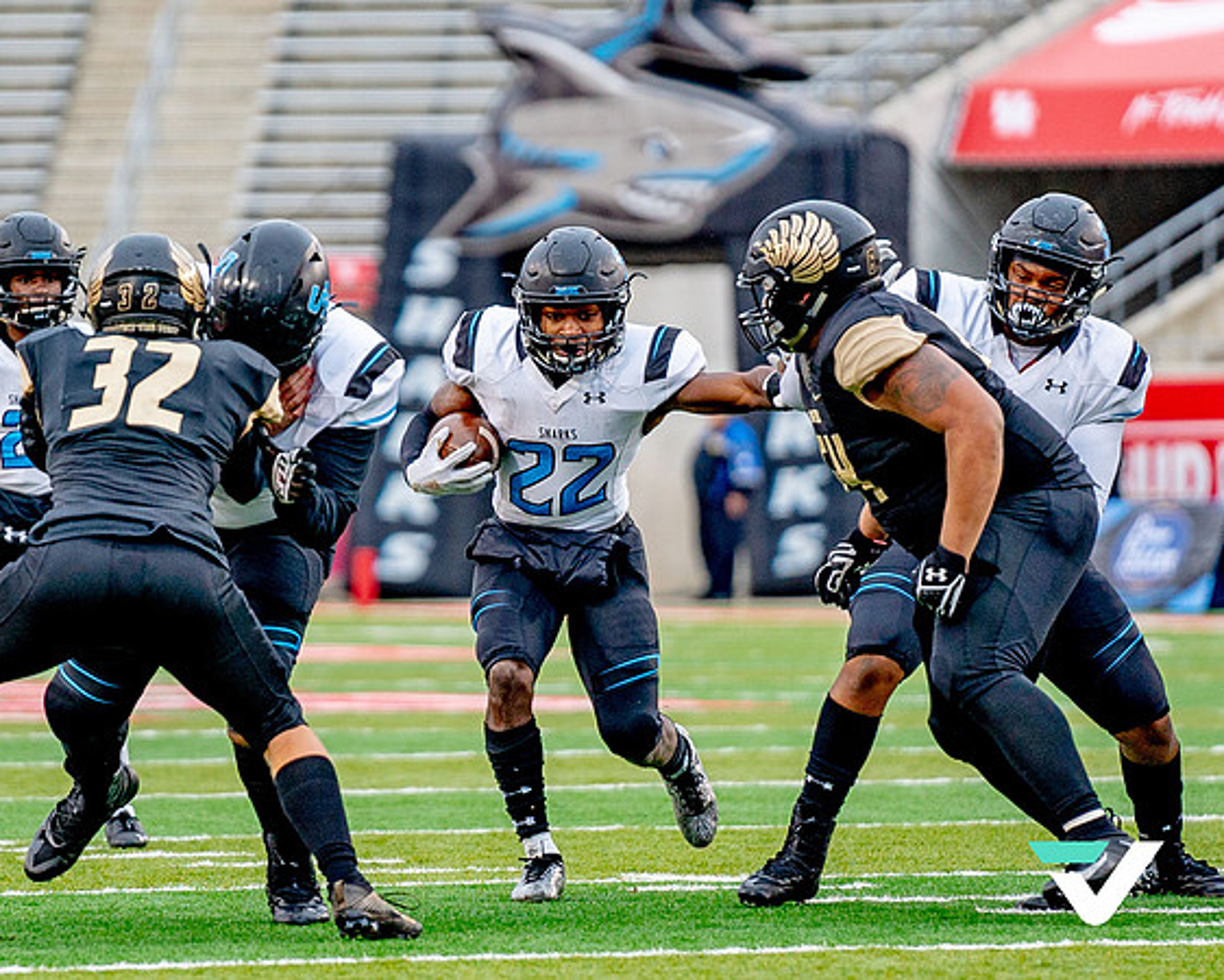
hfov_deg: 4.5
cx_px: 368
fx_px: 15457
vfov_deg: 3.6
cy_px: 378
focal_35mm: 427
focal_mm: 200
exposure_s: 1/1500
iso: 400
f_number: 2.8
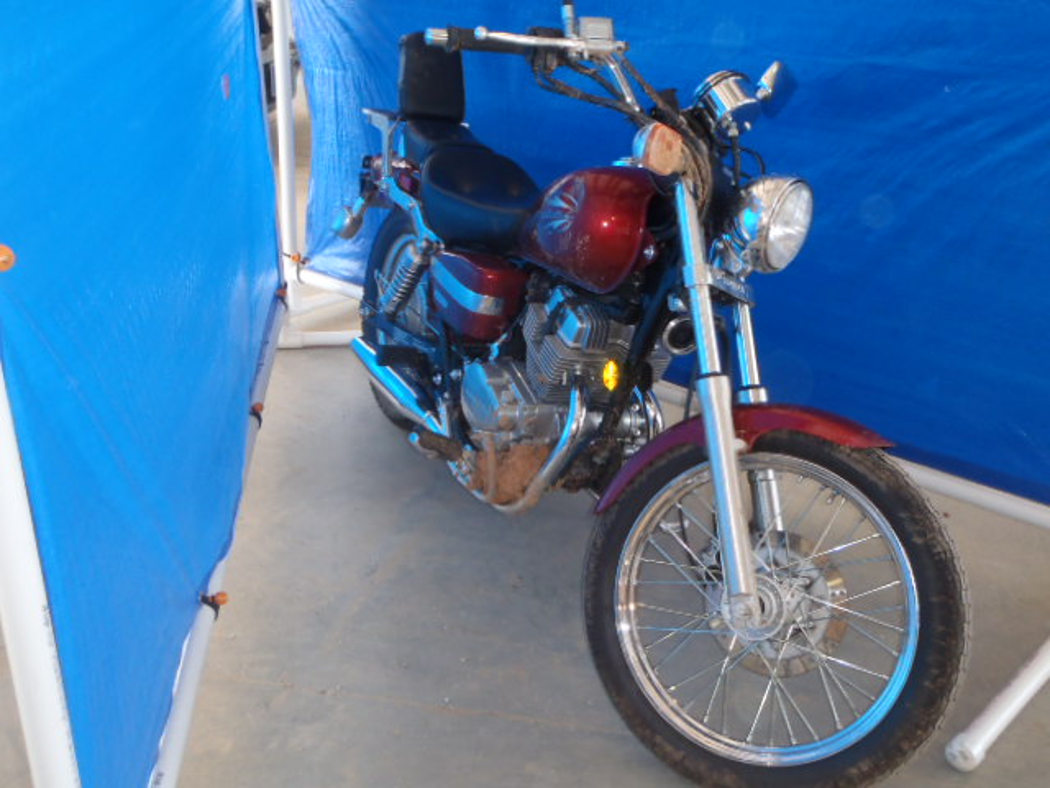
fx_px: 1092
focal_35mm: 36
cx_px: 525
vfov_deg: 39.7
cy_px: 394
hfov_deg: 51.4
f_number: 4.1
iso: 160
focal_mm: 6.53
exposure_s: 1/40
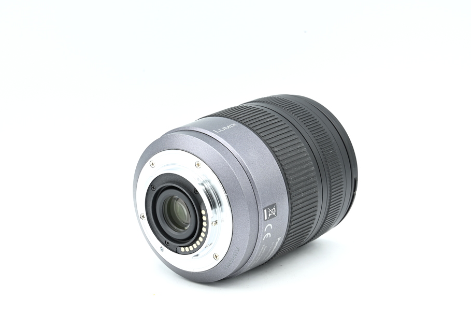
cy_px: 167
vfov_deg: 12.5
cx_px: 214
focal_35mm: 110
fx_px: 1439
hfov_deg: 18.6
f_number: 14
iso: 200
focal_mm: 100
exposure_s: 1/15
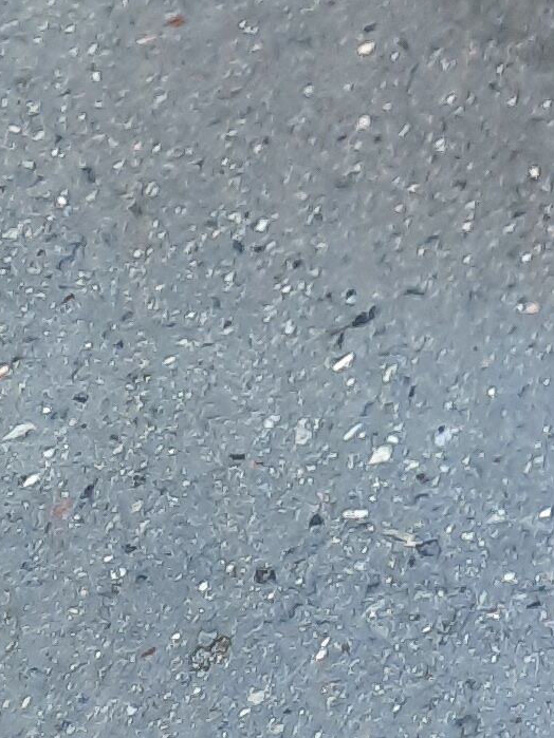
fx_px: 3052
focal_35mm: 143
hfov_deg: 8.8
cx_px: 1562
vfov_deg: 10.6
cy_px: -1321
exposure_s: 1/100
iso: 50
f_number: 2
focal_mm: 4.6
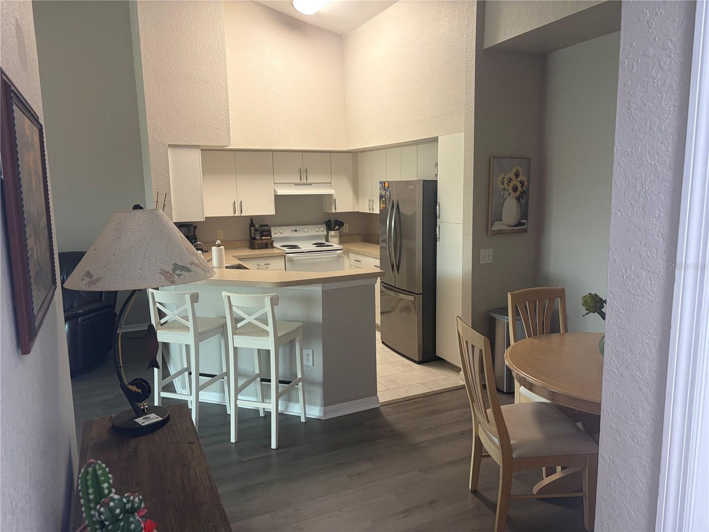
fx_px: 533
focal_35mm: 26
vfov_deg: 53.1
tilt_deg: -8.4
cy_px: 266
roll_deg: +1.3
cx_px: 354
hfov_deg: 67.3
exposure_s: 1/60
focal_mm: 5.96
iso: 100
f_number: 1.6
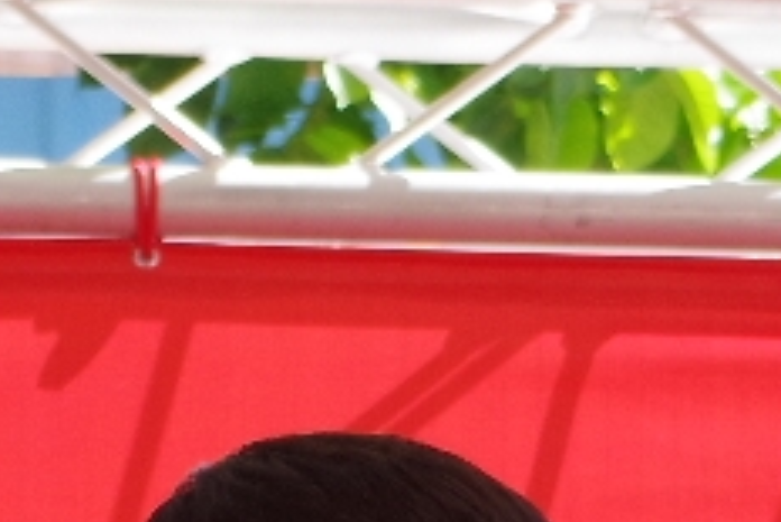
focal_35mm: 546
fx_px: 11859
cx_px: 1310
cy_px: 1586
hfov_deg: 3.7
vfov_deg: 2.5
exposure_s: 1/125
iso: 400
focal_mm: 55
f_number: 8
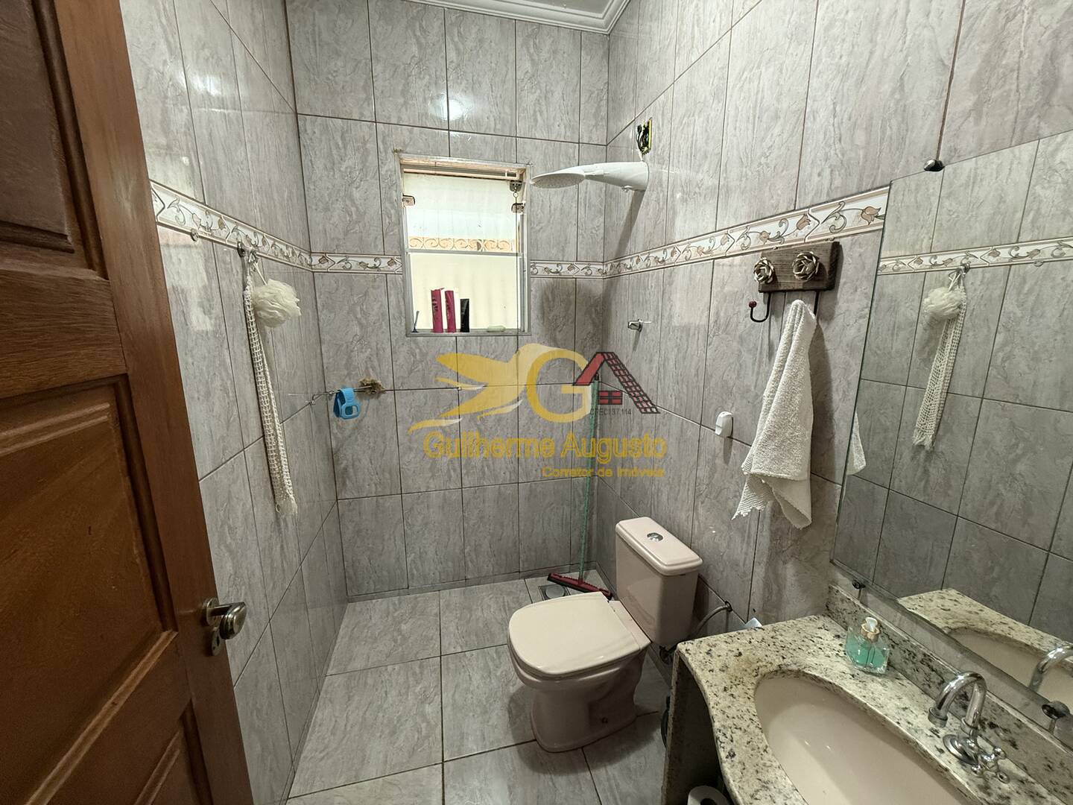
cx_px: 536
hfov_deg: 102.1
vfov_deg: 85.7
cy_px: 402
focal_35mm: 14
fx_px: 434
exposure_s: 1/60
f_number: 2.2
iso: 400
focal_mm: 2.22
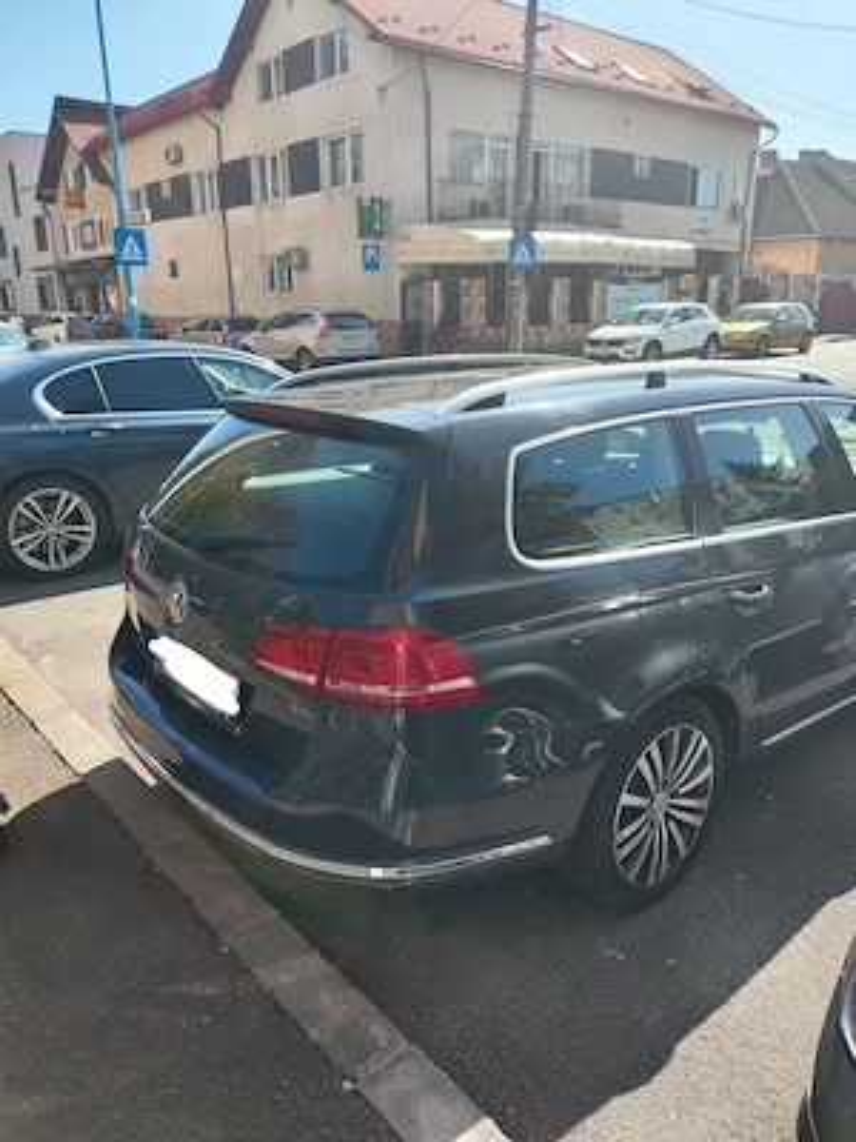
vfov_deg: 71.6
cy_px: 571
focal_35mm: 24
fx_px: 791
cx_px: 428
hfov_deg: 56.8
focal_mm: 4.68
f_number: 1.8
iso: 50
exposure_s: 1/2000
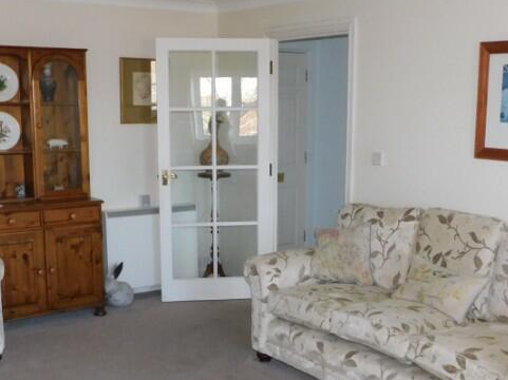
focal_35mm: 49
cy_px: 251
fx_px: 719
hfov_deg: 38.9
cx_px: 253
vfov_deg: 29.4
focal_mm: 4
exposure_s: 1/30
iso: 200
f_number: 3
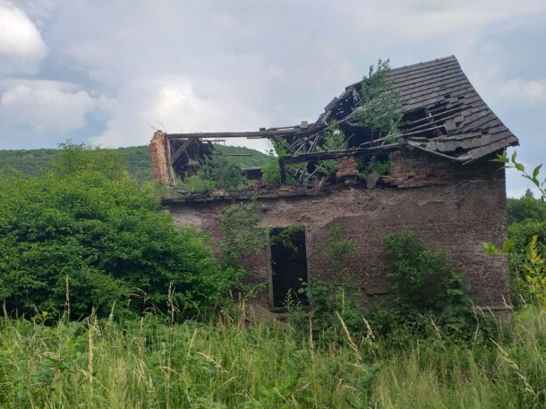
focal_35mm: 34
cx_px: 306
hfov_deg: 53.8
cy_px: 251
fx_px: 536
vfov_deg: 41.5
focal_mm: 3.6
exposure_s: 1/637
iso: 40
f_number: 1.9
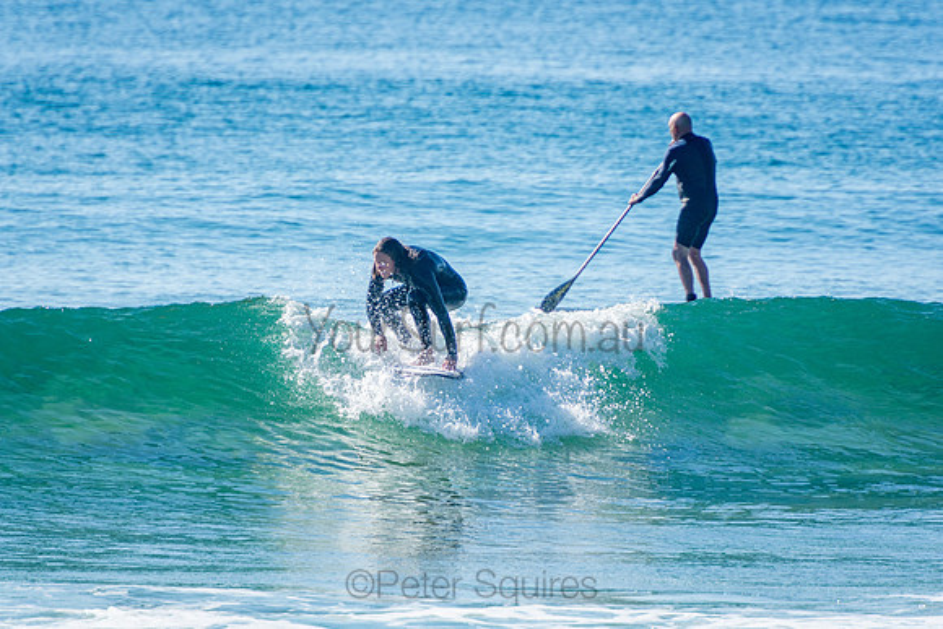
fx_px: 15720
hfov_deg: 3.4
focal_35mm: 600
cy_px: 314
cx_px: 472
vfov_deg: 2.3
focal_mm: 400
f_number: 5.6
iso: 220
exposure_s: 1/1250
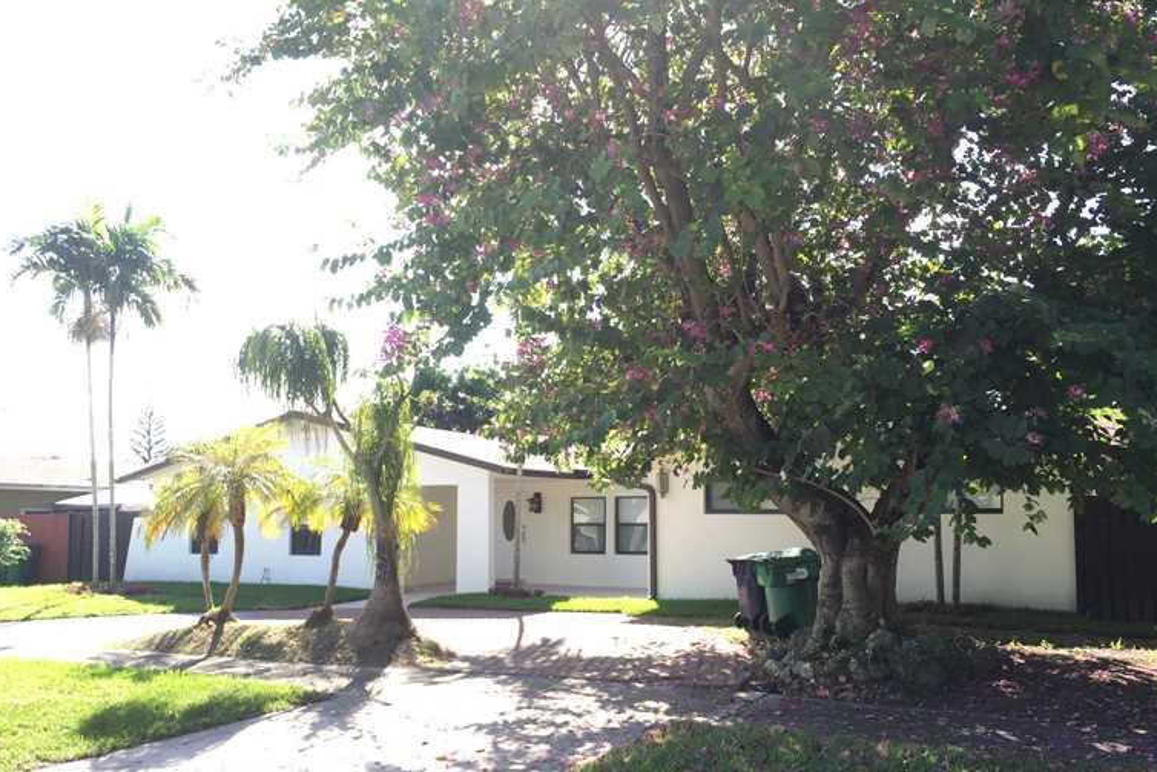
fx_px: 1029
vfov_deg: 41.0
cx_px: 583
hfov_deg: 58.7
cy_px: 447
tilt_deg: +4.2
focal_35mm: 32
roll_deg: +0.0
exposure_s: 1/264
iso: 32
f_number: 2.2
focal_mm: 4.15
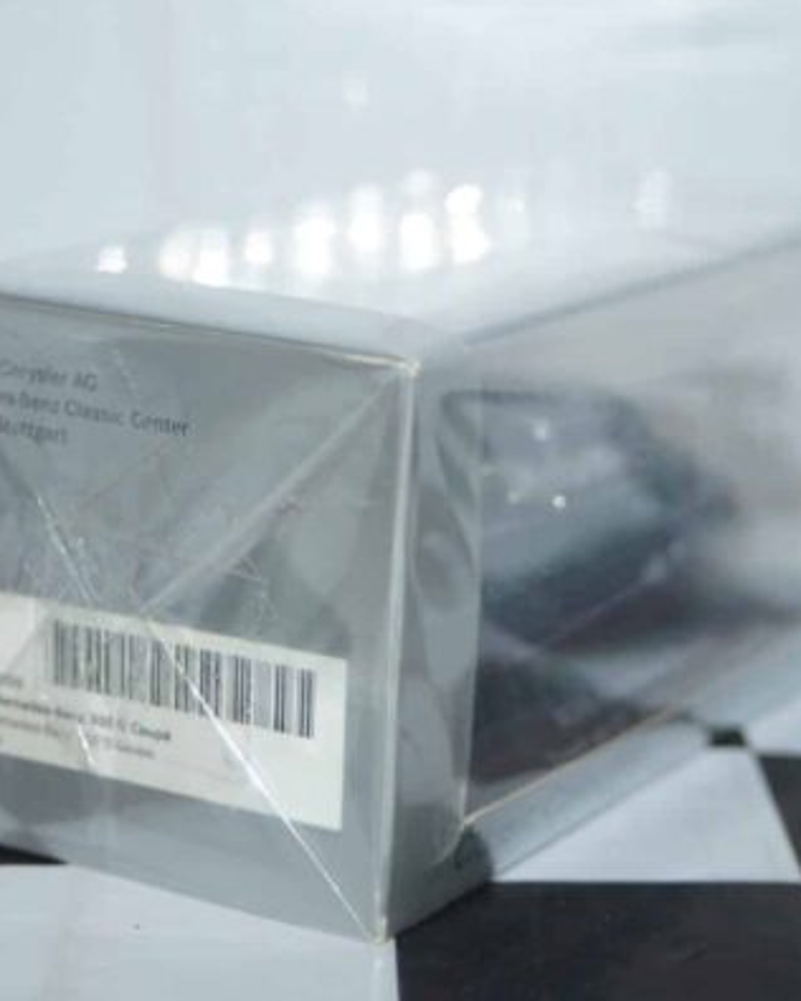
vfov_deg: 17.9
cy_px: 497
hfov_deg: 14.4
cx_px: 373
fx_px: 3171
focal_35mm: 107
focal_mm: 50
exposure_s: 1/125
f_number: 4.5
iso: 250
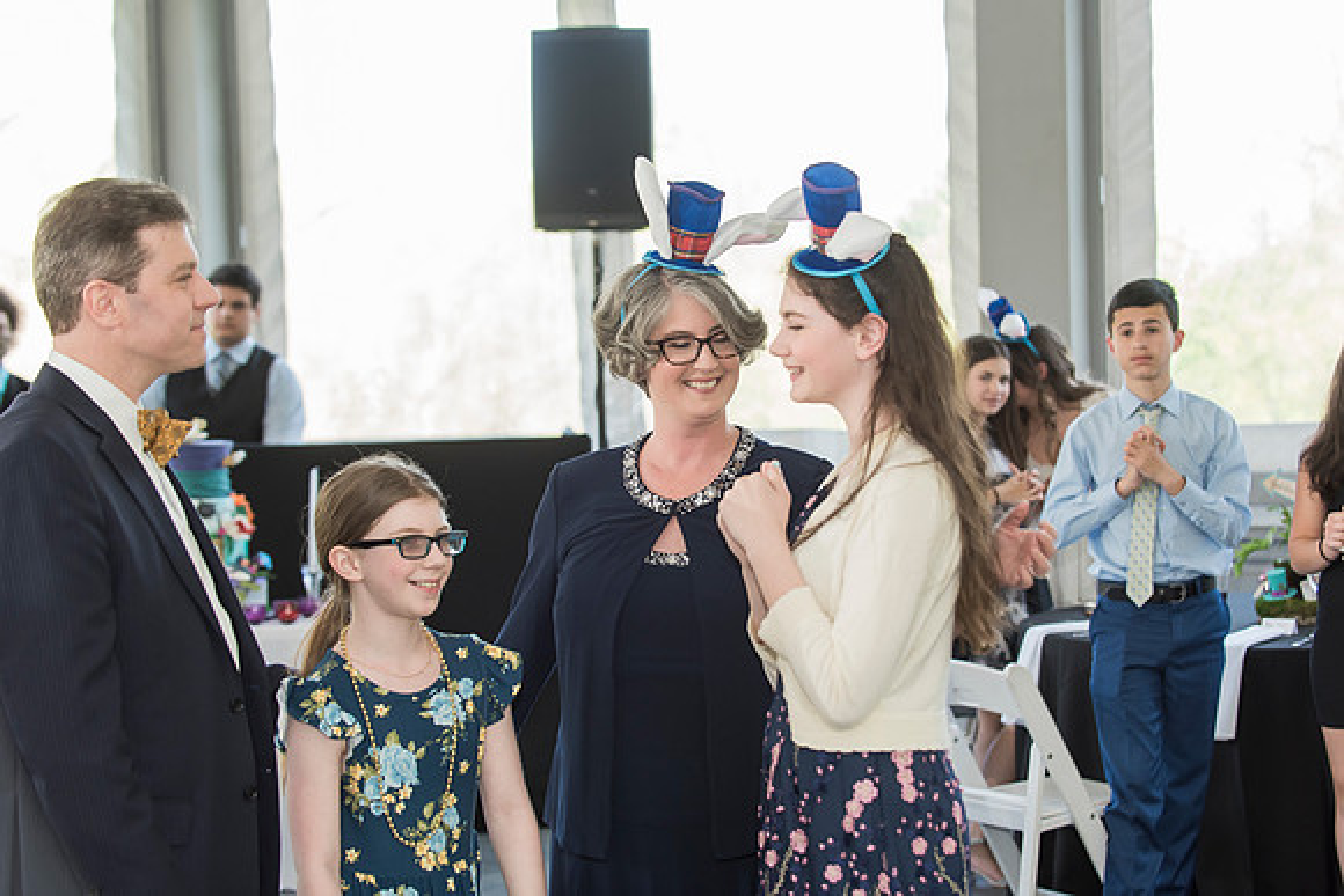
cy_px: 424
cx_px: 707
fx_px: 2752
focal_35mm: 74
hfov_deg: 27.4
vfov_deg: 18.5
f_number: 4
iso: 640
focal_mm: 70
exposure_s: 1/200
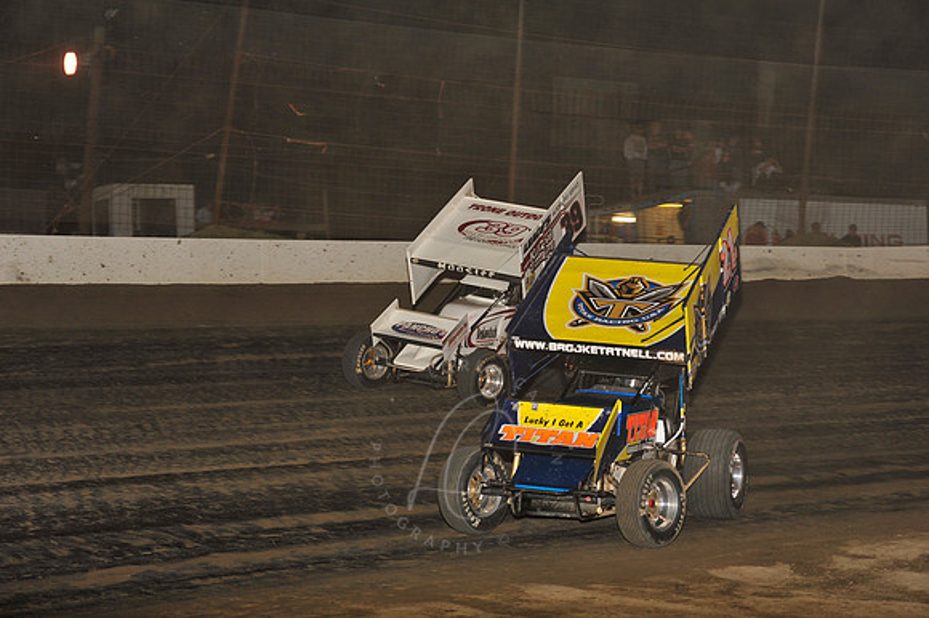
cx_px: 464
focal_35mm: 92
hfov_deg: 22.2
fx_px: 2373
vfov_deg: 14.8
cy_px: 309
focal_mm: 92
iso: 800
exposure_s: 1/320
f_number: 6.3
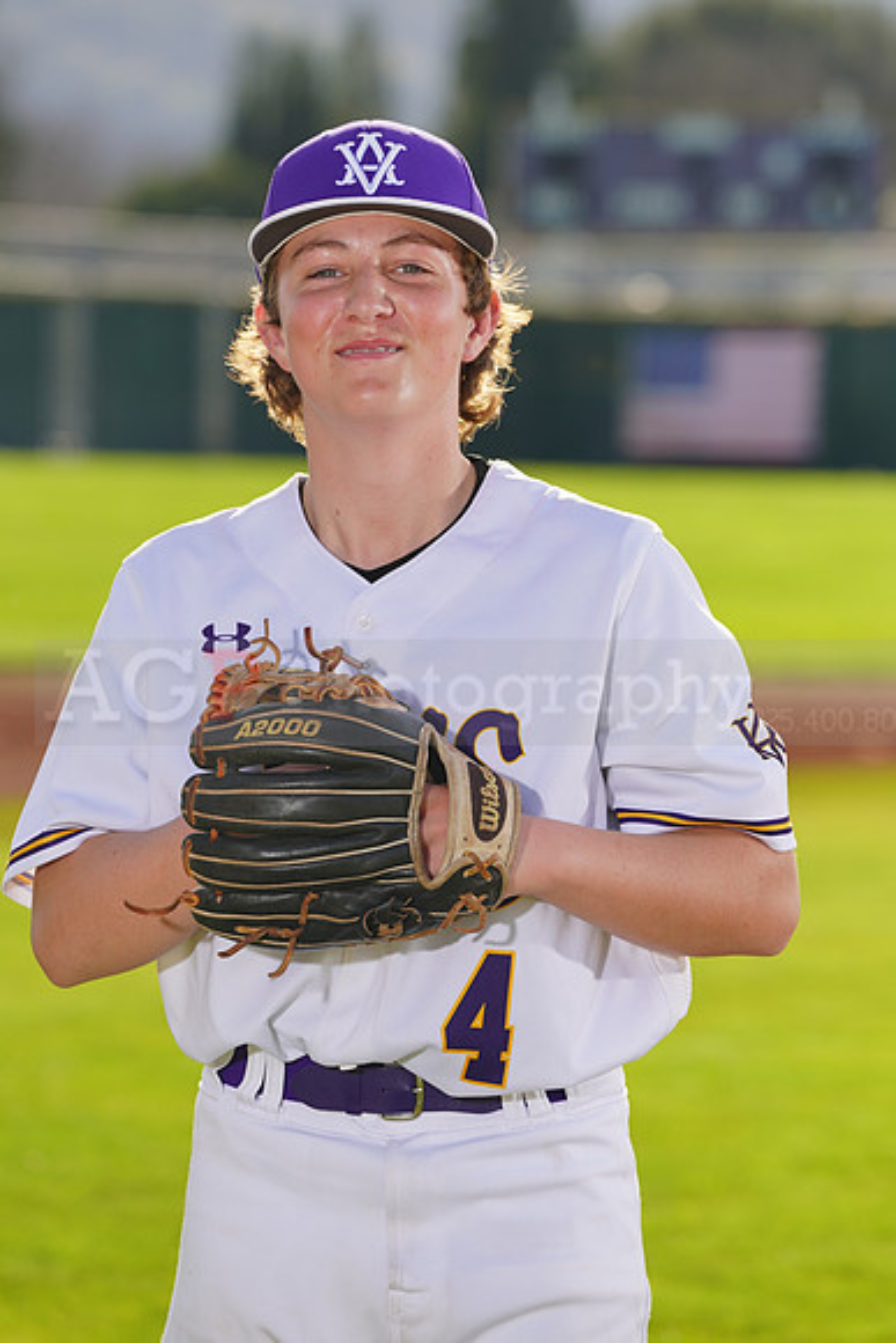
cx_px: 448
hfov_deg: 5.6
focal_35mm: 247
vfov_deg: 8.3
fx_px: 9215
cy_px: 672
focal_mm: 247
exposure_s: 1/250
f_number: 8
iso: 100
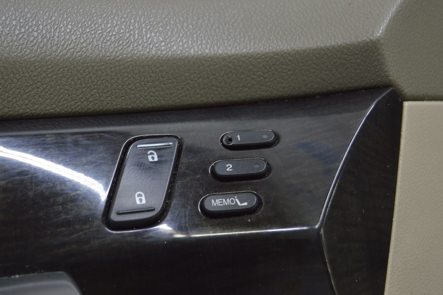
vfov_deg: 16.5
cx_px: 222
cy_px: 148
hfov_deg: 24.6
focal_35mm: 82
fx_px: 1014
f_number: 5.6
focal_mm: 55
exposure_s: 1/20
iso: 400
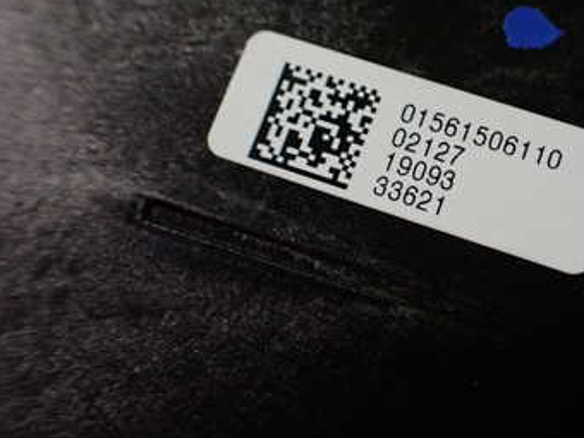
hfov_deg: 35.0
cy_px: 203
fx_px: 894
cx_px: 471
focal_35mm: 53
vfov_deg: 27.5
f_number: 2.3
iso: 800
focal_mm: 5.4
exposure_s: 1/60
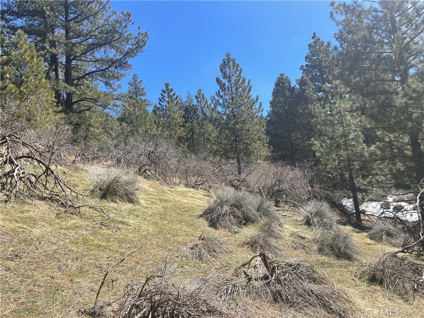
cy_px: 159
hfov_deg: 67.3
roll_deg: +6.9
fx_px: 318
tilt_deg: +9.2
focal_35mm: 26
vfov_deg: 53.1
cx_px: 212
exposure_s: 1/2092
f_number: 1.6
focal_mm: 4.2
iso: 32
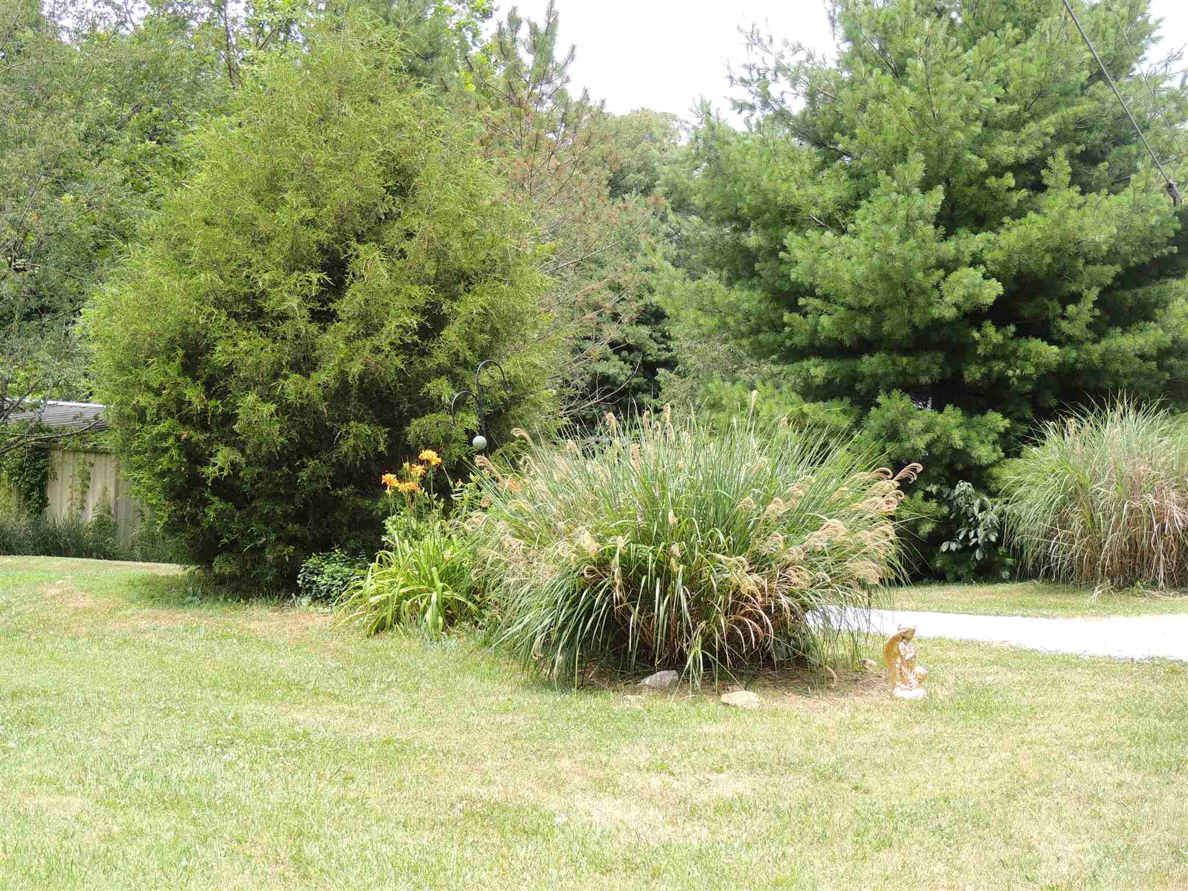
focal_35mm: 50
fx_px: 1716
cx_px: 594
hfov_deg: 38.2
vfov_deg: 29.1
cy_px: 446
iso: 100
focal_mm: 8.9
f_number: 3.6
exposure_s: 1/250
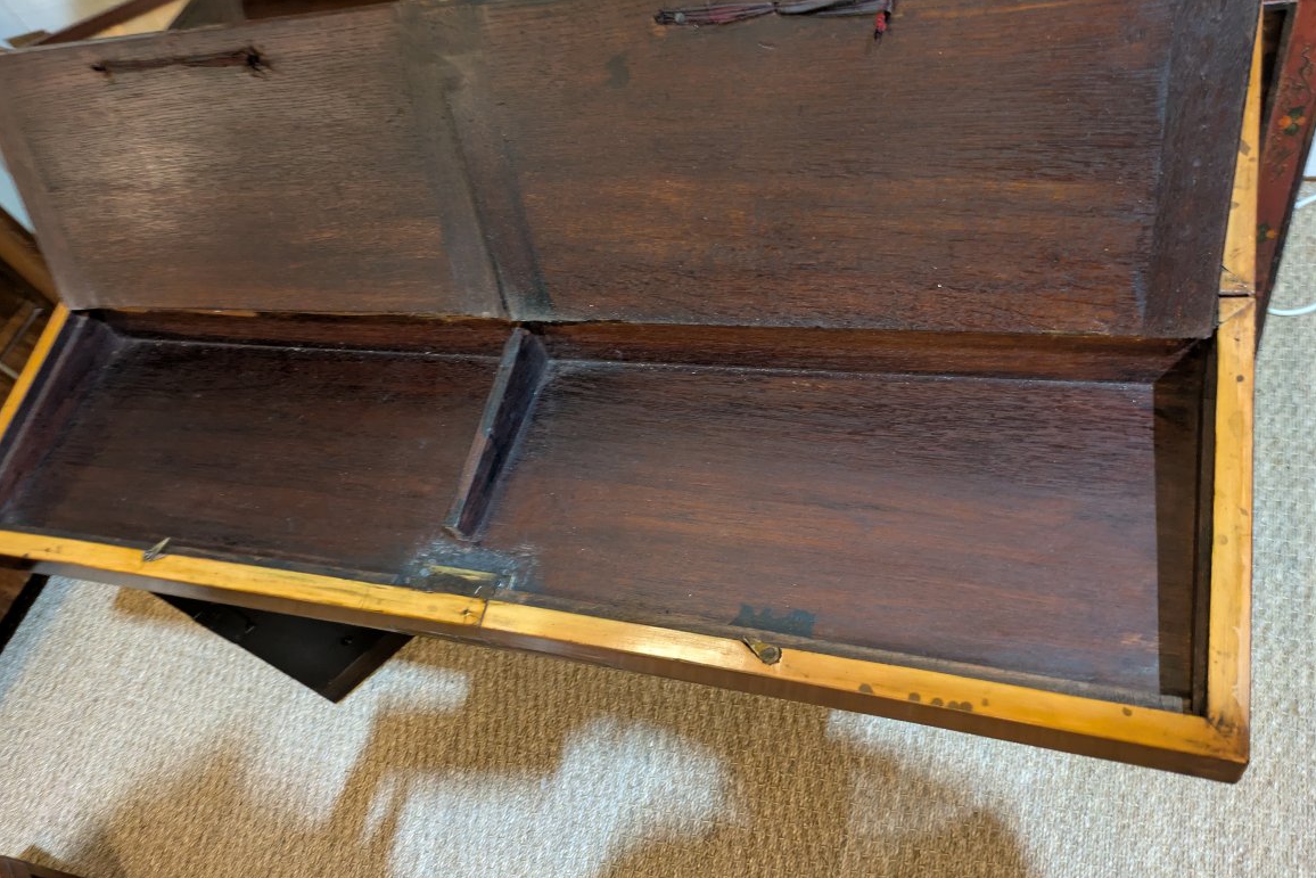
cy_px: 447
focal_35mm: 27
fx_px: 987
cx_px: 645
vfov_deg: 47.9
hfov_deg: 67.4
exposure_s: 1/25
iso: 366
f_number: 1.89
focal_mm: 5.43
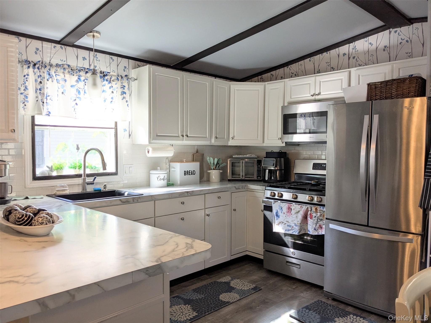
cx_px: 216
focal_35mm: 27
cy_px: 162
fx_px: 336
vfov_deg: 51.4
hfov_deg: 65.3
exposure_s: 1/120
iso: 58
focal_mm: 4.38
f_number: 1.73
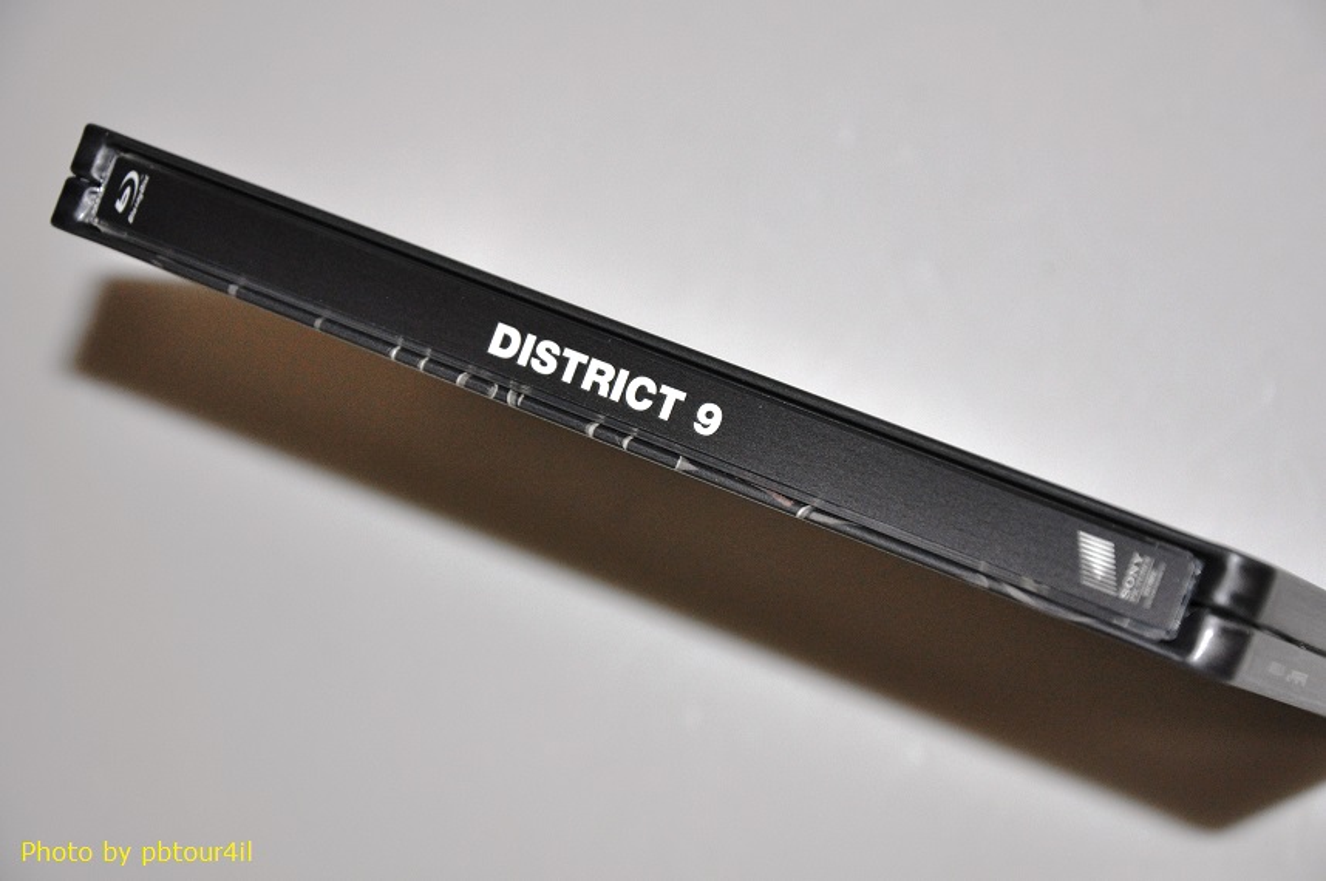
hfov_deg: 19.5
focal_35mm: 105
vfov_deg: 13.0
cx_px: 663
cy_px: 440
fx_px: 3863
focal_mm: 70
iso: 800
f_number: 5.3
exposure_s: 1/60
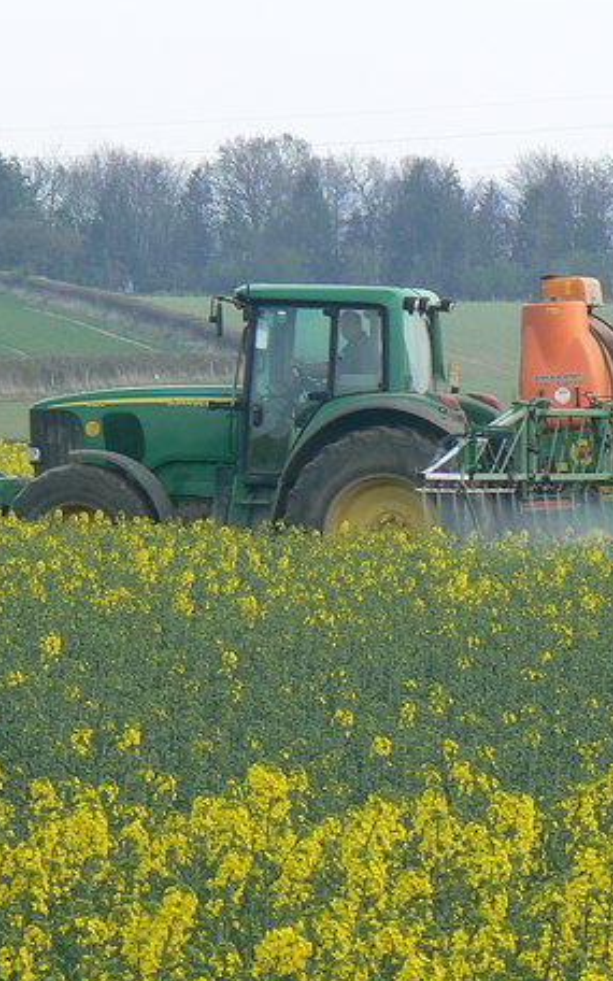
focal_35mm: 320
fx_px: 8554
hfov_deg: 4.1
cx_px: 428
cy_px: 467
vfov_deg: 6.6
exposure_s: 1/160
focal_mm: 26.2
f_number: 5.6
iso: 80
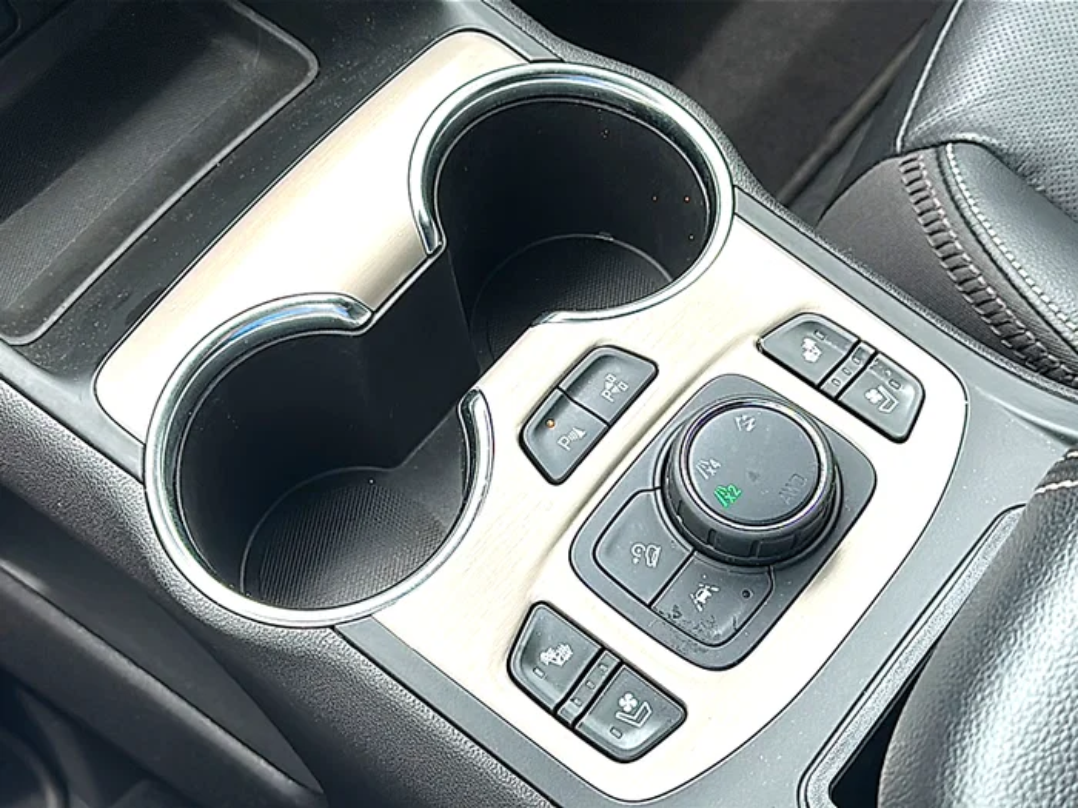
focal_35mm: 47
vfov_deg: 30.9
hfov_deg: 40.4
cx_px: 539
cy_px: 404
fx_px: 1464
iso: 64
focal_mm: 6.86
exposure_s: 1/173
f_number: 1.78
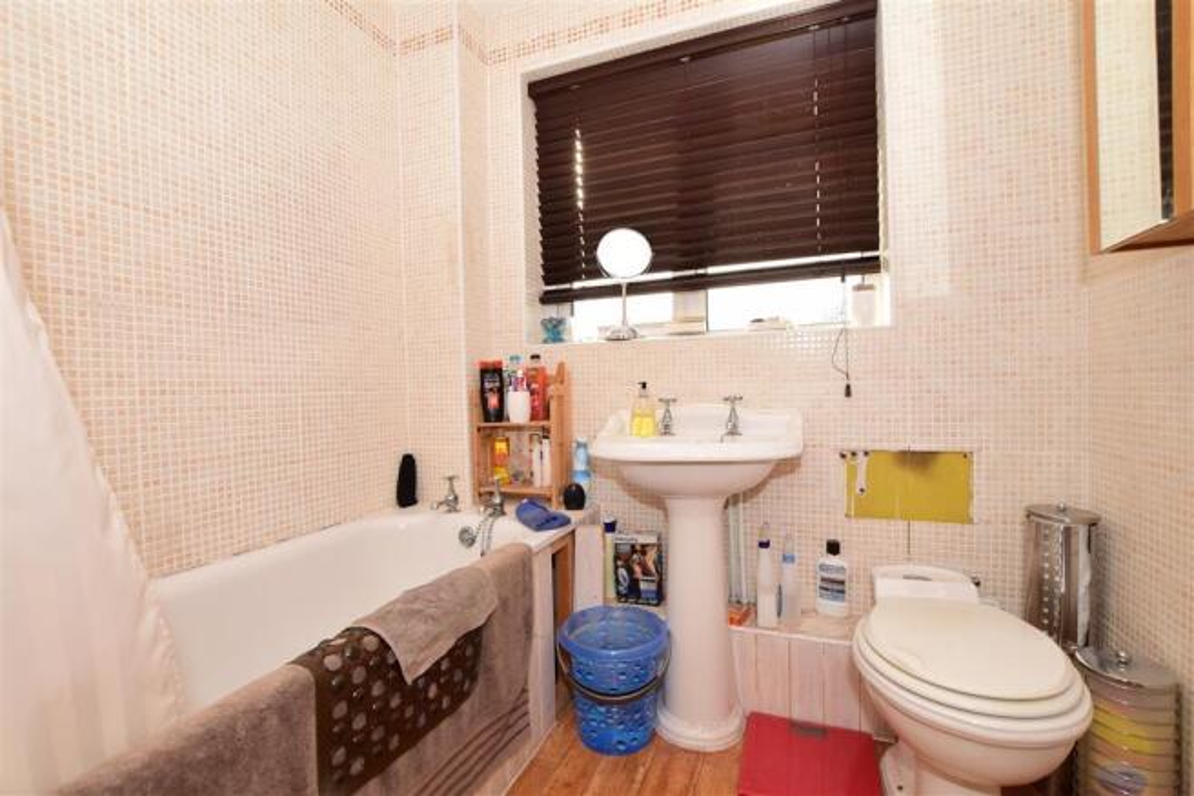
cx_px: 597
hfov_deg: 100.4
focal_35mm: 15
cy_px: 398
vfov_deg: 77.3
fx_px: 497
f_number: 7.1
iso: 400
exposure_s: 1/200
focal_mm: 10
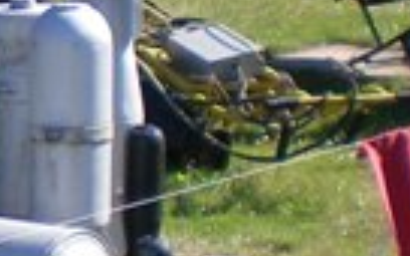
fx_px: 2123
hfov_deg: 10.5
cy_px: 66
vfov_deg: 6.9
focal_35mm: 190
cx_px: -277
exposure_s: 1/640
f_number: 3.1
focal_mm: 6.3
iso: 64
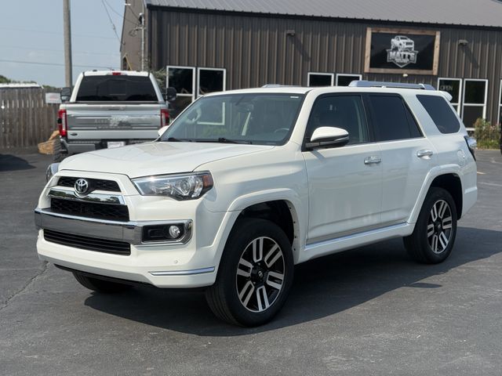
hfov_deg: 39.7
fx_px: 696
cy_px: 188
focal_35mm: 48
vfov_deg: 30.3
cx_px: 251
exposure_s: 1/6536
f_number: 1.78
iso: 80
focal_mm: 6.76
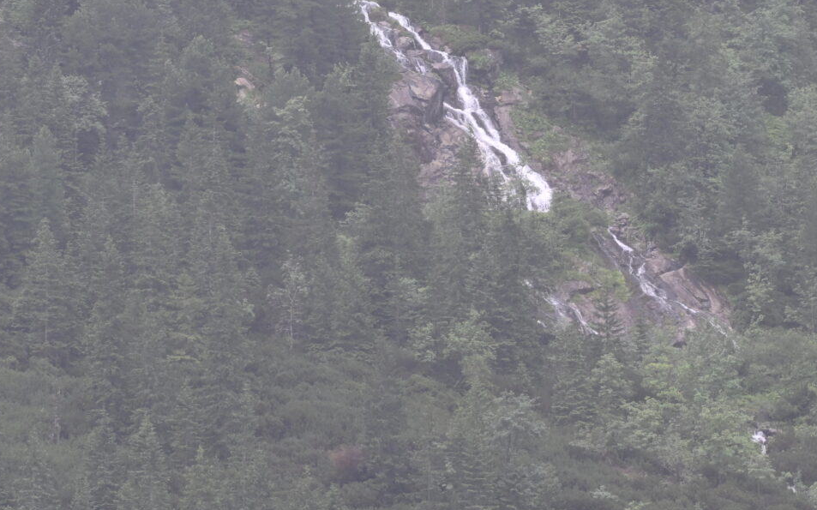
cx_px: 454
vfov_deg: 2.7
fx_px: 10974
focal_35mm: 493
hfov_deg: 4.3
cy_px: 71
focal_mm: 180
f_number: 5.6
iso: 180
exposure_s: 1/200
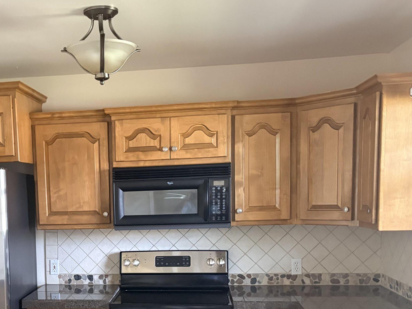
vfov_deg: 28.8
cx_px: 96
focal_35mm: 49
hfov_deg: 37.8
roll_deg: +2.4
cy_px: 261
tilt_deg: -7.6
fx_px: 583
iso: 320
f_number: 1.6
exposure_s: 1/60
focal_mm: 5.96
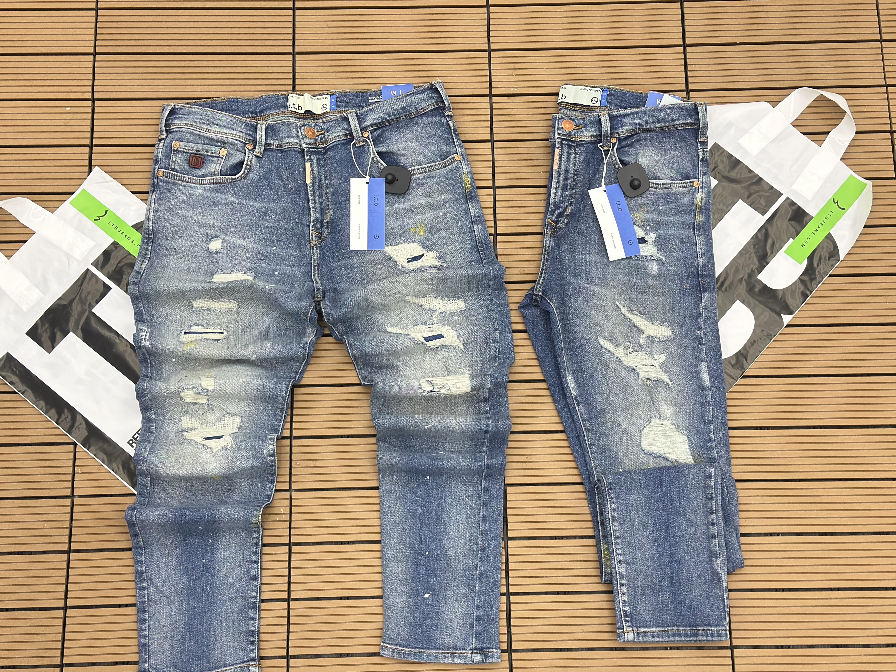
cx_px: 448
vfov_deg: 30.3
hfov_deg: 39.7
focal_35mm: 48
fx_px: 1242
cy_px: 336
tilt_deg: -75.4
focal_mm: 6.86
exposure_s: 1/60
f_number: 1.78
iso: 200
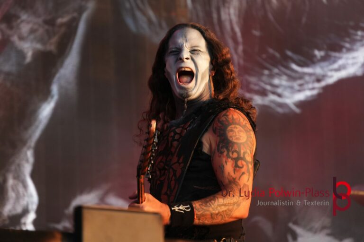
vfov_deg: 5.4
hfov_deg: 8.0
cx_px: 182
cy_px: 121
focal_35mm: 256
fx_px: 2593
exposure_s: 1/320
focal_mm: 171
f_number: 6.3
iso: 640
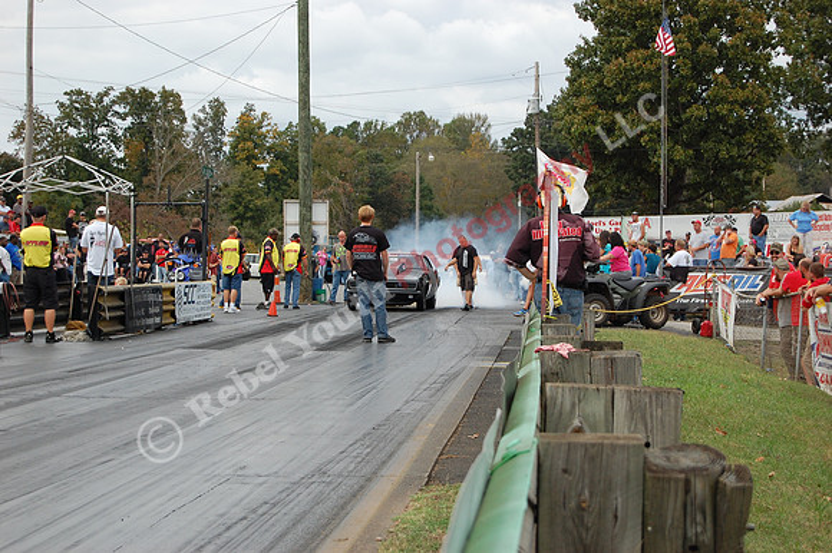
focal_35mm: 82
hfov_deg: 24.6
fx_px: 1906
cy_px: 276
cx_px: 416
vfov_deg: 16.5
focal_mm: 55
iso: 400
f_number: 5.6
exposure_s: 1/640
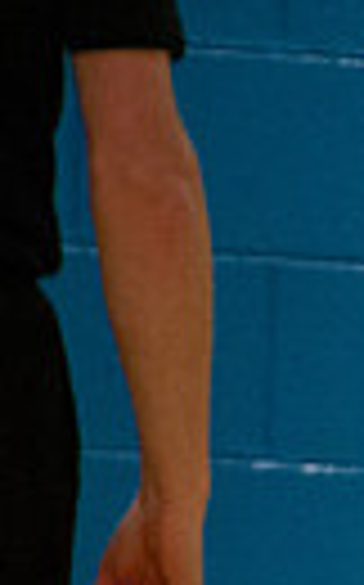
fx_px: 28888
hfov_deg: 0.7
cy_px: 828
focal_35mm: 1816
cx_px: 1195
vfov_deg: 1.2
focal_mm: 400
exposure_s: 1/320
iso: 8000
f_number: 5.6
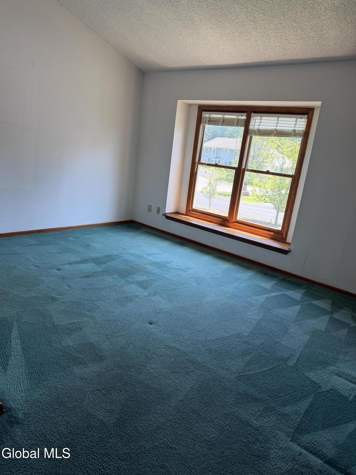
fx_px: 329
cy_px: 238
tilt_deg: -15.2
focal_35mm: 24
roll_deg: -6.8
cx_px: 178
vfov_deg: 71.6
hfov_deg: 56.8
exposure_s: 1/207
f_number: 1.78
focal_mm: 6.76
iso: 125
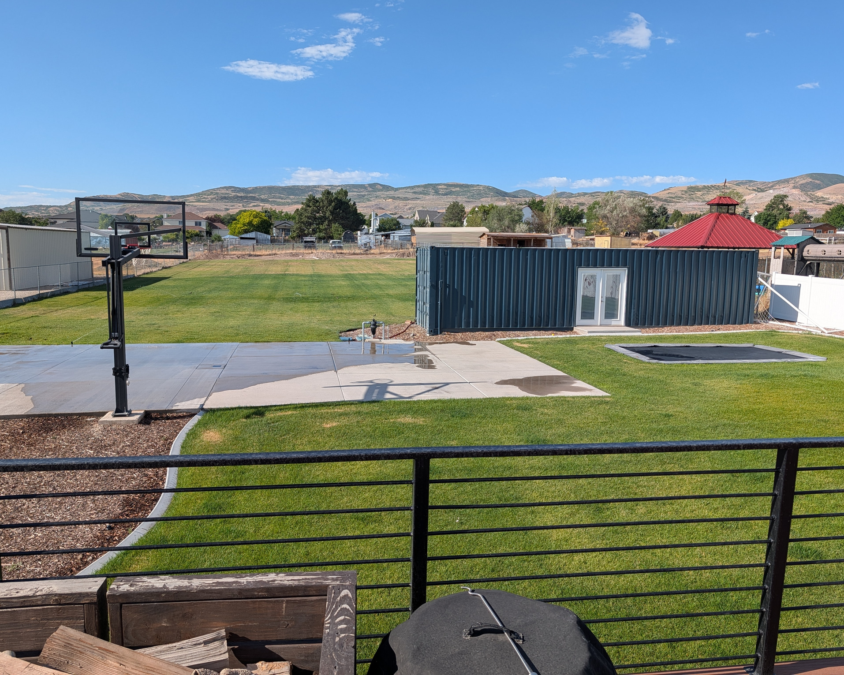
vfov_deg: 56.8
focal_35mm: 25
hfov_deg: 68.1
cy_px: 337
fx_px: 624
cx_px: 415
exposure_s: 1/1081
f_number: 1.68
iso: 20
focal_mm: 6.9
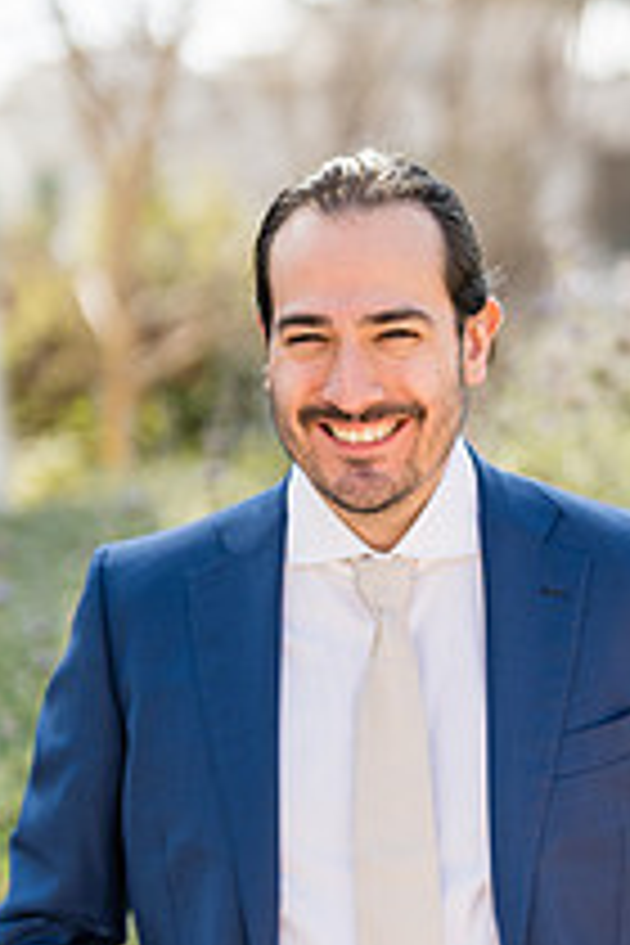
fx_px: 2809
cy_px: 698
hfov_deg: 12.8
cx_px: 410
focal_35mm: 107
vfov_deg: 19.0
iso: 125
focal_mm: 50
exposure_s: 1/2000
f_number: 1.6
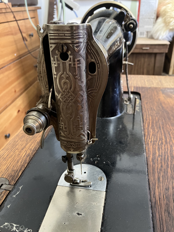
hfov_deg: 49.7
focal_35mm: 28
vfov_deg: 63.4
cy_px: 116
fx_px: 188
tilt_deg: -28.0
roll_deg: +1.0
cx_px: 87
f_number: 1.8
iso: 400
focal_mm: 3.99
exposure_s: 1/33
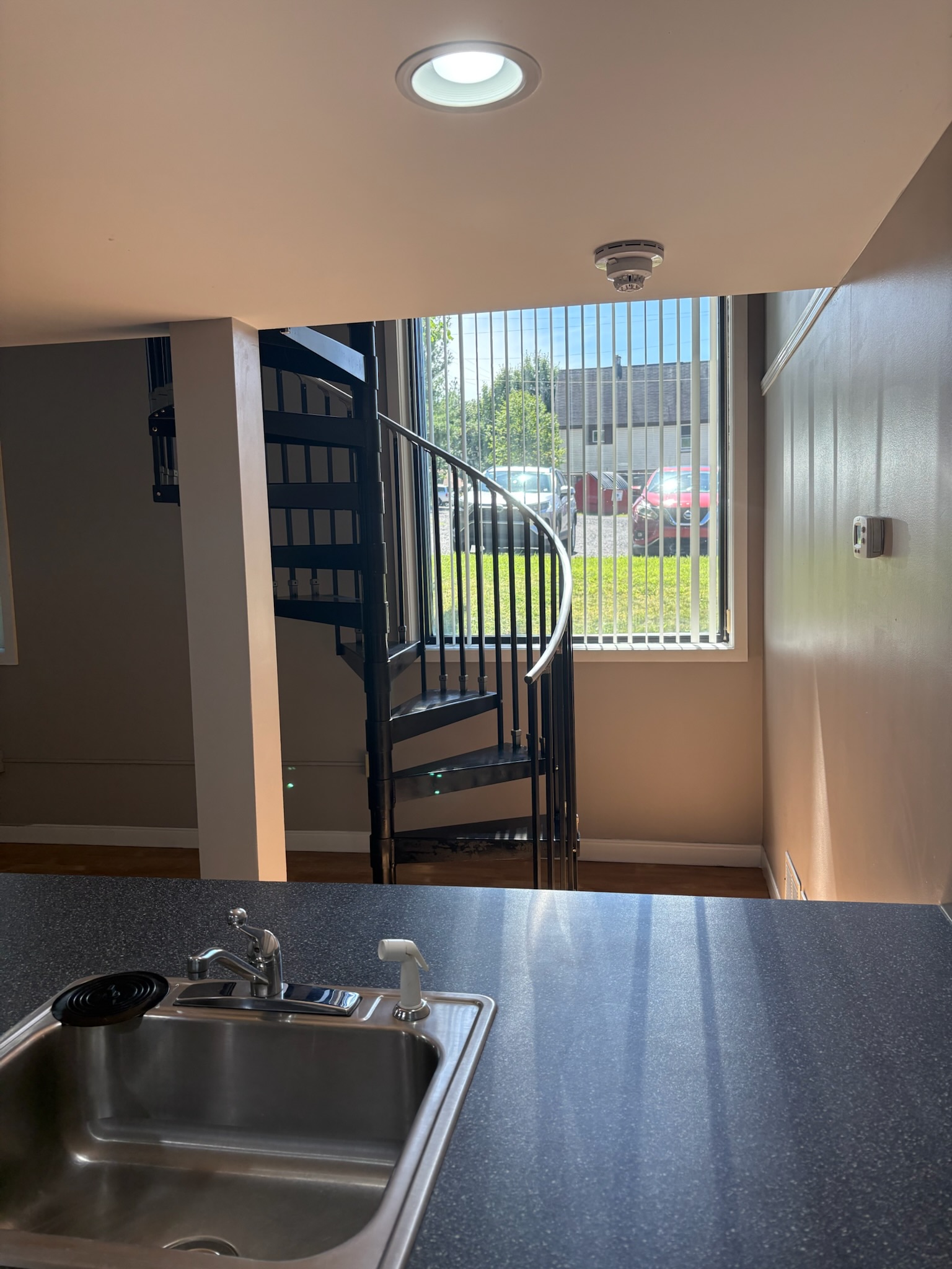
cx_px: 476
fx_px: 953
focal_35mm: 26
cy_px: 634
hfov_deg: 53.1
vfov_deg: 67.3
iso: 64
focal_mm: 5.96
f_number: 1.6
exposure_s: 1/286
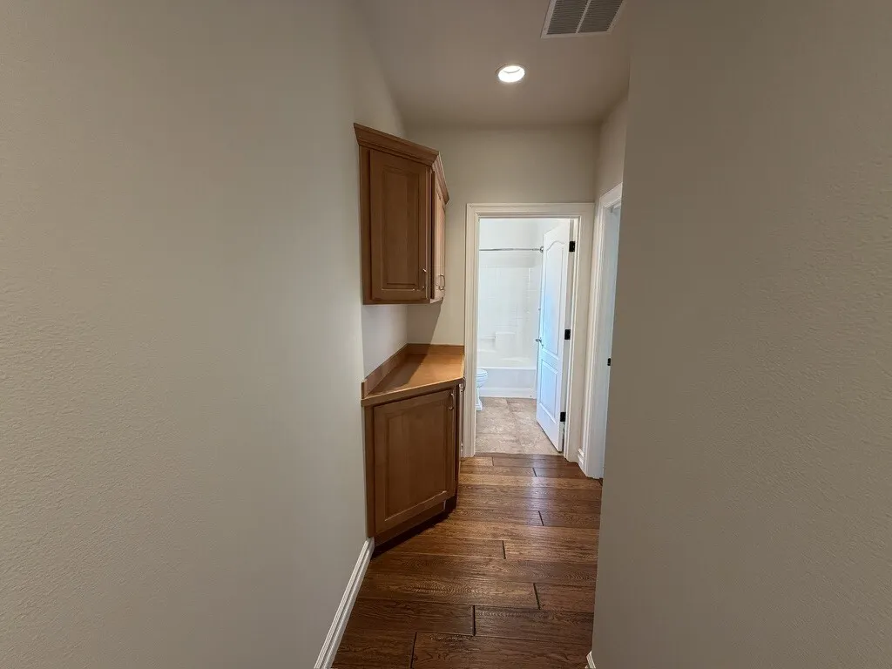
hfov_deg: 102.1
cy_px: 334
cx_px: 446
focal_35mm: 14
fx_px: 361
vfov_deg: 85.7
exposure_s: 1/120
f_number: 2.2
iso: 320
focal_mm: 2.22
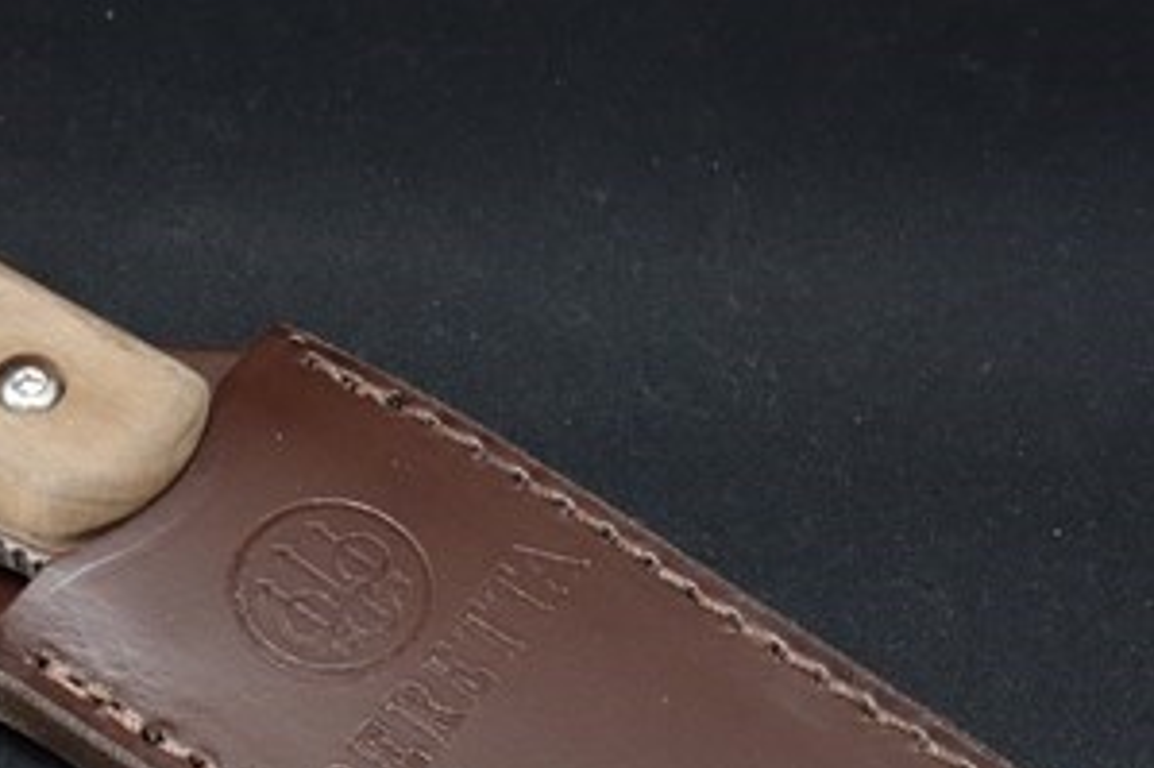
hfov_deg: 33.0
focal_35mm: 60
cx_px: 359
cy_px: 629
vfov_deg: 22.3
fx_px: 1922
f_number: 8
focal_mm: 10.4
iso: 1000
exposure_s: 1/30
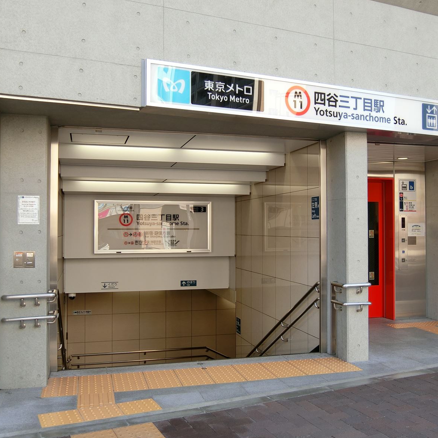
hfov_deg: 40.7
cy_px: 223
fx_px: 587
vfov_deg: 40.9
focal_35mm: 41
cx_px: 265
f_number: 3.4
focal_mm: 7.2
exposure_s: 1/125
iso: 80
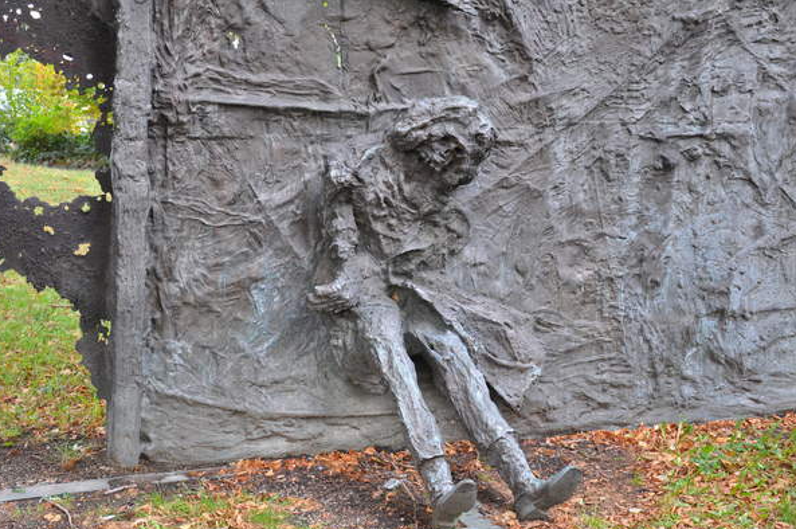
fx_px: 1215
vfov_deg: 24.6
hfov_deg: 36.3
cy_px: 273
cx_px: 370
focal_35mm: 55
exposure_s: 1/60
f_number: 4.2
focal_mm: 34
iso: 640
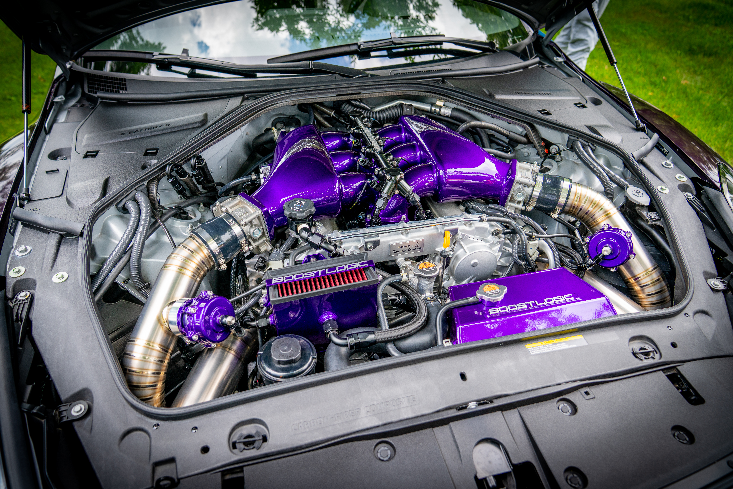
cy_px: 244
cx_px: 366
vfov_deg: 53.1
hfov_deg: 73.7
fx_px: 489
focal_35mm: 24
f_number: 3.5
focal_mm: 24
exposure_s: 1/160
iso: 200
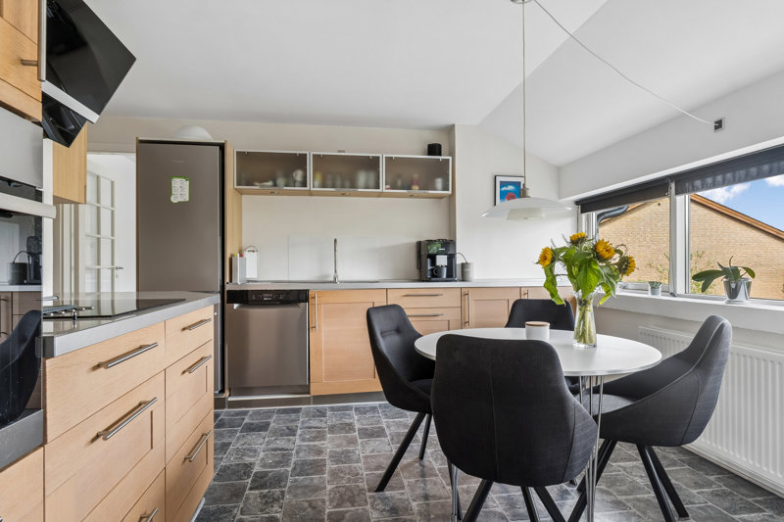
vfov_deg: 59.5
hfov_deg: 81.2
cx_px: 392
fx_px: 457
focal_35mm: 21
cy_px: 261
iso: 200
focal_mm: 14
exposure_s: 1/4
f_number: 8
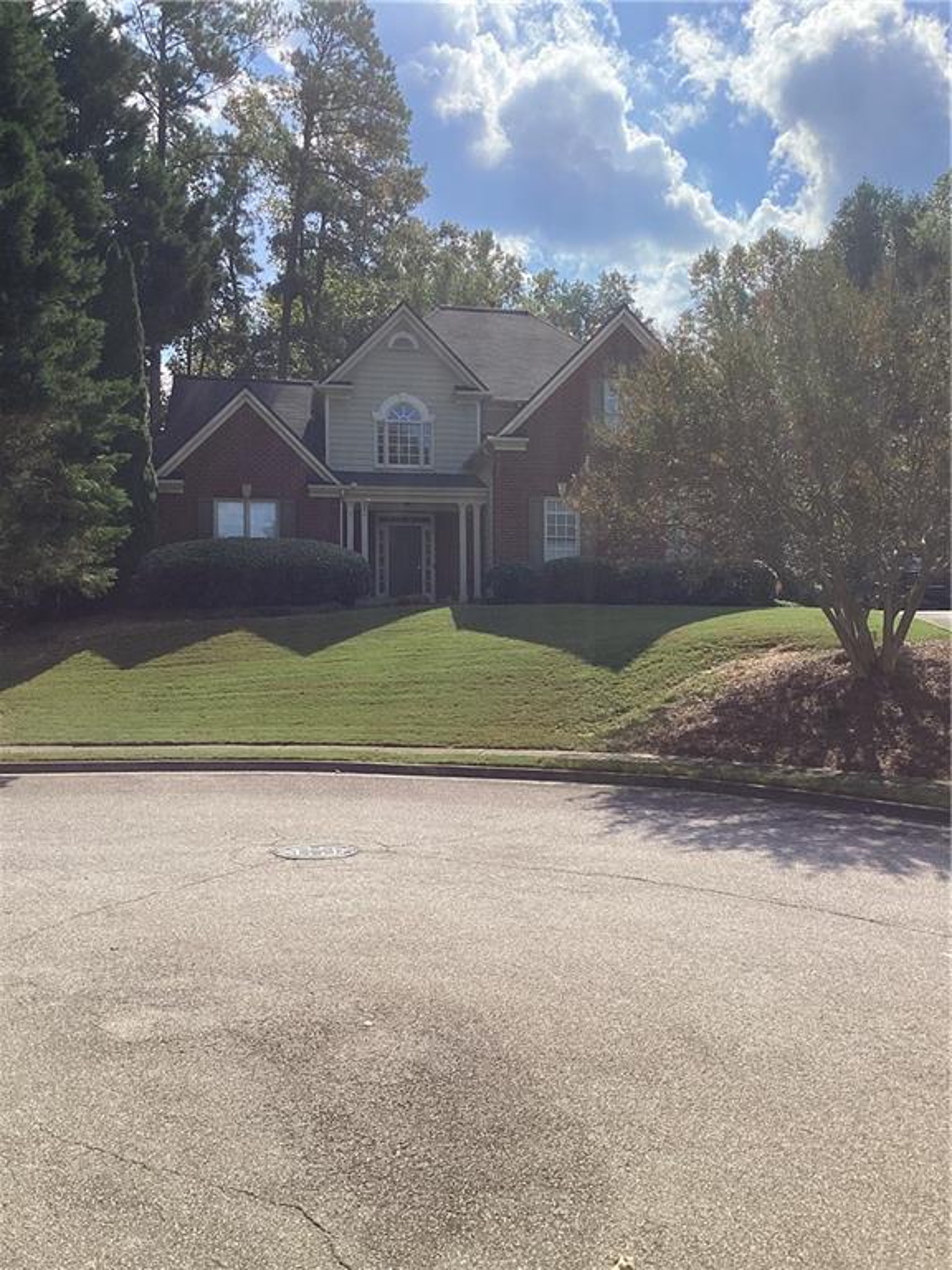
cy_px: 635
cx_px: 476
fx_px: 1137
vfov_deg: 58.4
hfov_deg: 45.4
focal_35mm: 31
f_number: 2.4
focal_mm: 3.3
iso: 25
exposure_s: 1/1698
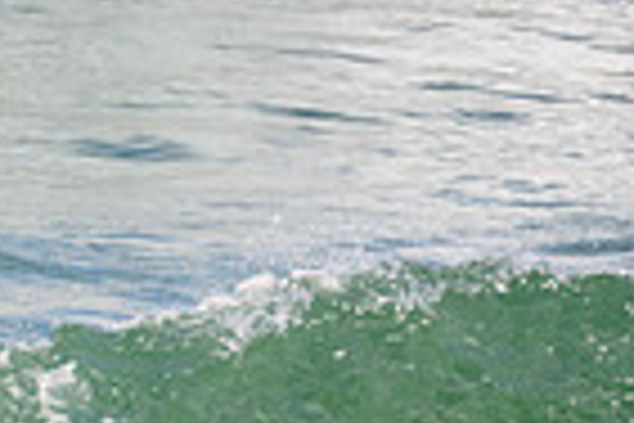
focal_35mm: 3285
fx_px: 57848
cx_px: -495
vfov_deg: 0.4
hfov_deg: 0.6
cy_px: -277
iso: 1000
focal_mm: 800
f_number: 11
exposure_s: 1/2000
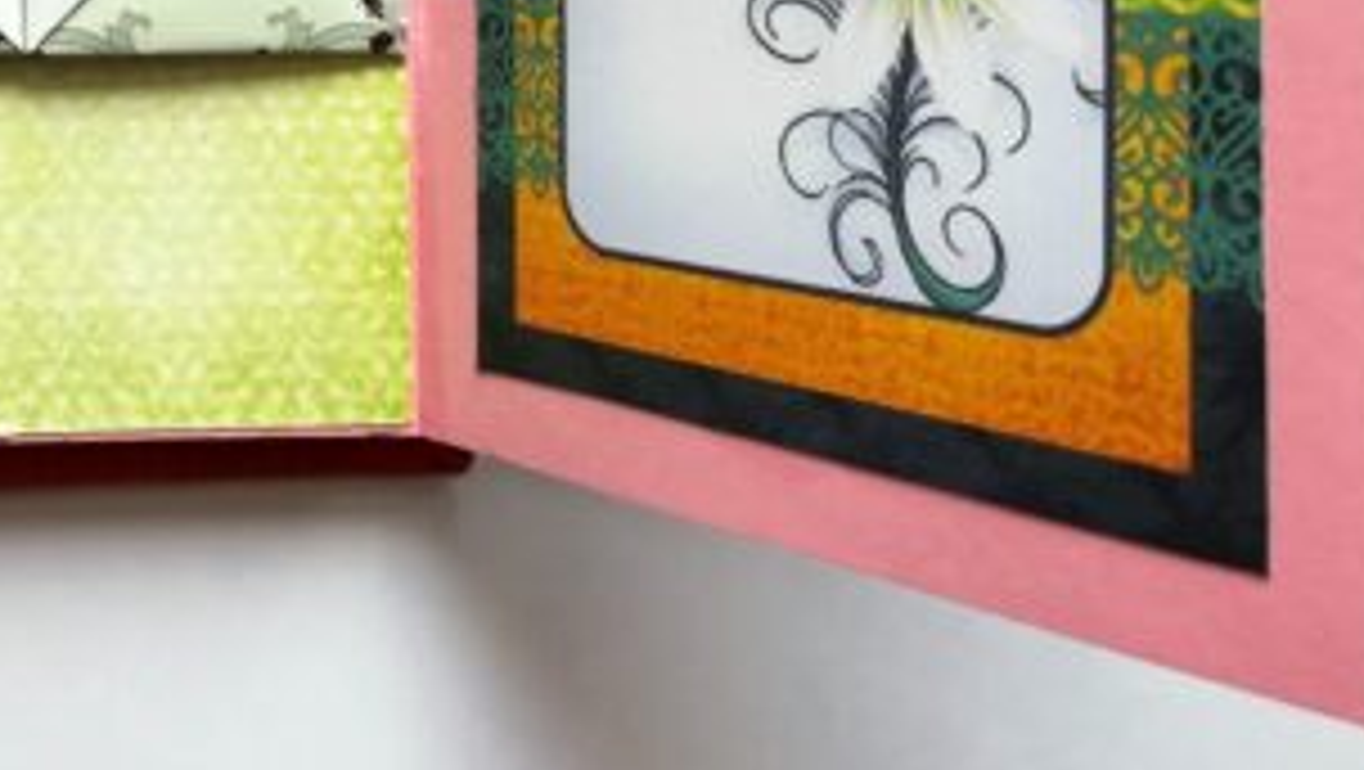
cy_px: -122
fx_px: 2027
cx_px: 45
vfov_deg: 20.3
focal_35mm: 56
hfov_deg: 34.3
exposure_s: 1/120
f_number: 2.2
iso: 100
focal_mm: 3.83
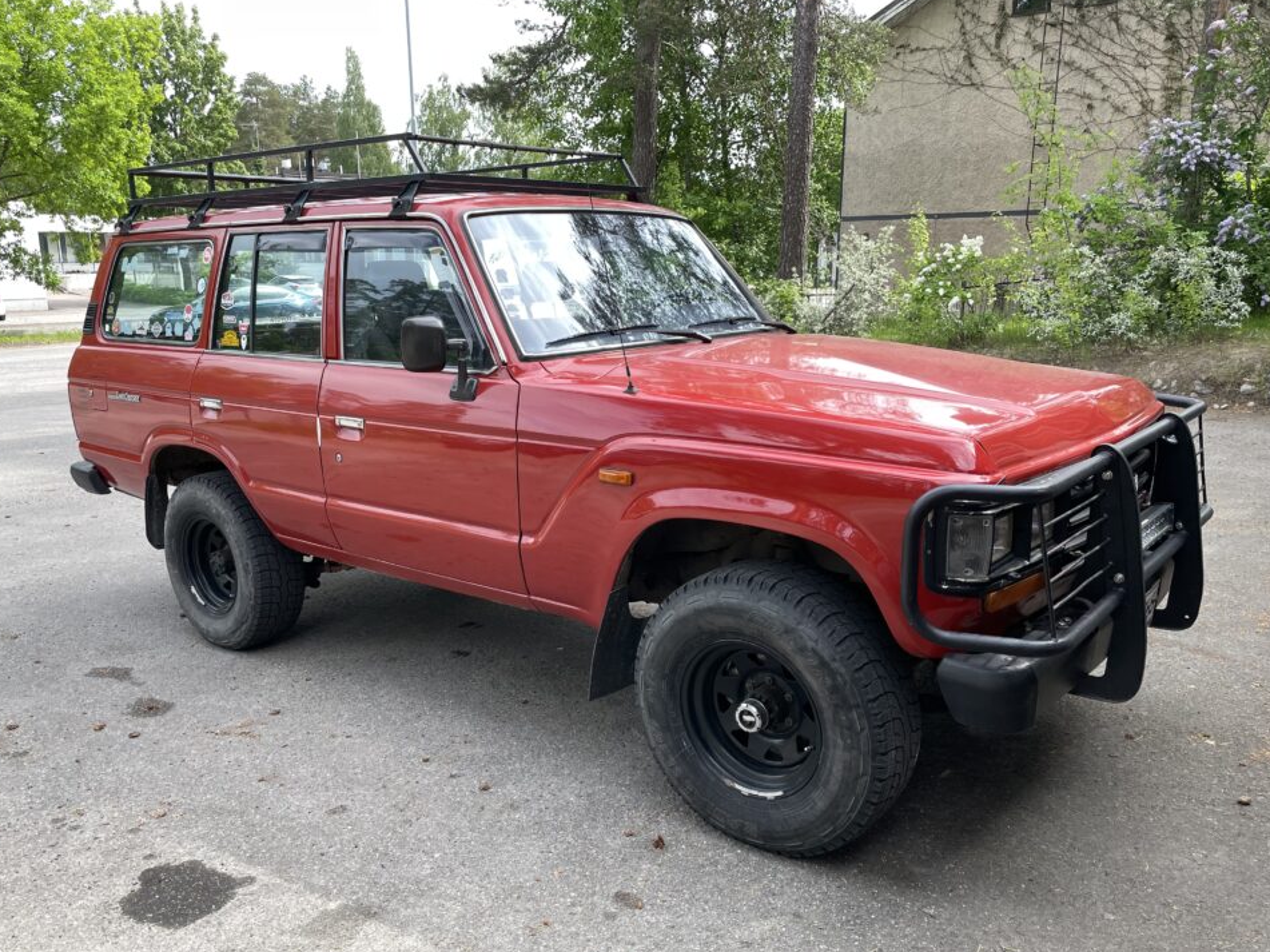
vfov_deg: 49.7
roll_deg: +0.2
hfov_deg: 63.4
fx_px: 1027
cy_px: 498
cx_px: 600
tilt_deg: -12.1
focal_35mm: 28
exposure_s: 1/725
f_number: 1.6
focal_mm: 4.2
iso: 32
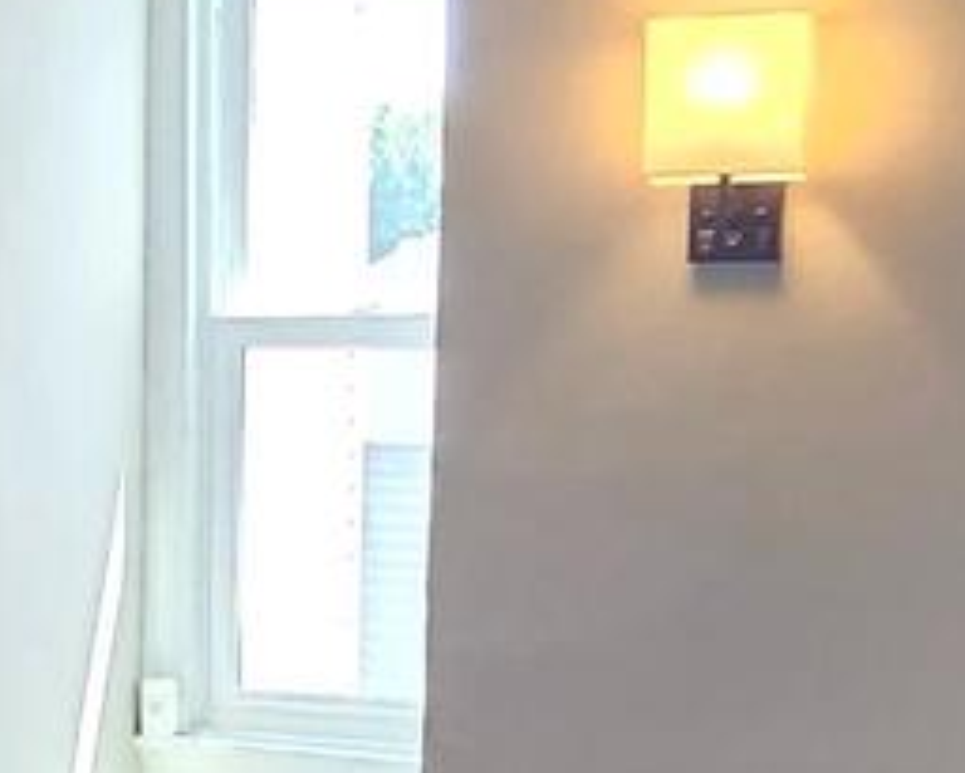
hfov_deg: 24.3
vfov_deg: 19.9
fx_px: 2171
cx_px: 83
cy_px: 671
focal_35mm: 76
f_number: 2.2
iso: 250
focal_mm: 2.2
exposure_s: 1/60
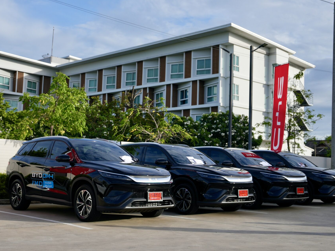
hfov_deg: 38.9
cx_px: 182
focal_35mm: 49
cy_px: 126
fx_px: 474
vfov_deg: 29.7
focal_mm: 30
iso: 200
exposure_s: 1/2500
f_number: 2.8
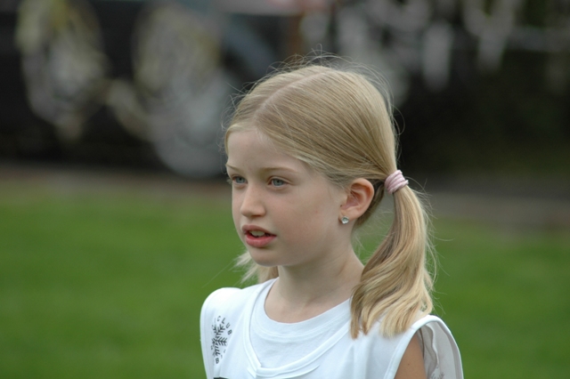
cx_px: 285
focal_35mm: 300
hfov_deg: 6.9
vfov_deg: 4.6
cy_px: 190
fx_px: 4747
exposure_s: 1/400
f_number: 5
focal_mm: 200
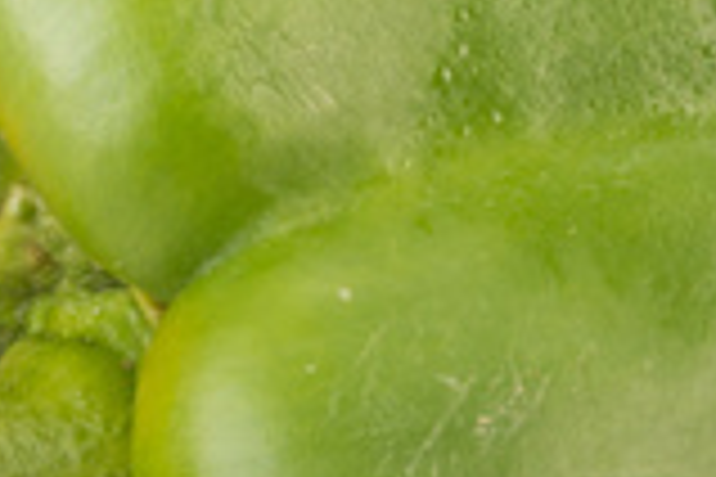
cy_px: -254
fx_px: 15751
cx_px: -36
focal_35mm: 792
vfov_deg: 1.7
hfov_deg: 2.6
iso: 100
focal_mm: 105
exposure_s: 1/125
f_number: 22
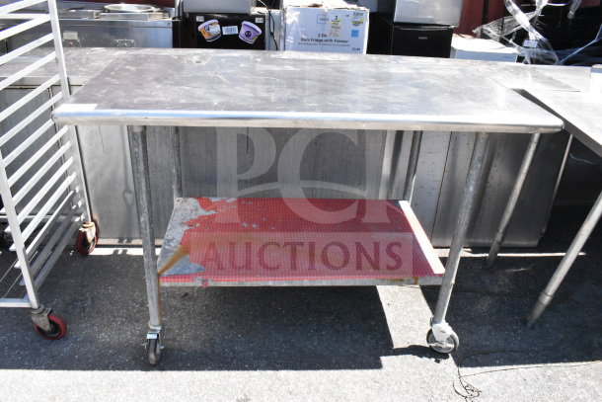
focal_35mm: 30
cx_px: 301
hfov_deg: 61.9
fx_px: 502
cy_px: 201
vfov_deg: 43.6
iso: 6400
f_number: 18
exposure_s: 1/1250
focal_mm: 20
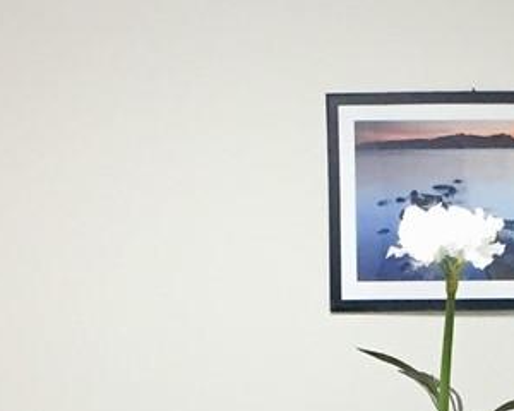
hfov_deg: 12.6
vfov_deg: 9.9
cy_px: 615
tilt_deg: -9.5
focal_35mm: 151
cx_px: 483
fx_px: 2297
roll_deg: -0.6
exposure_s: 1/30
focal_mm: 4.15
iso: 100
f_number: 2.2
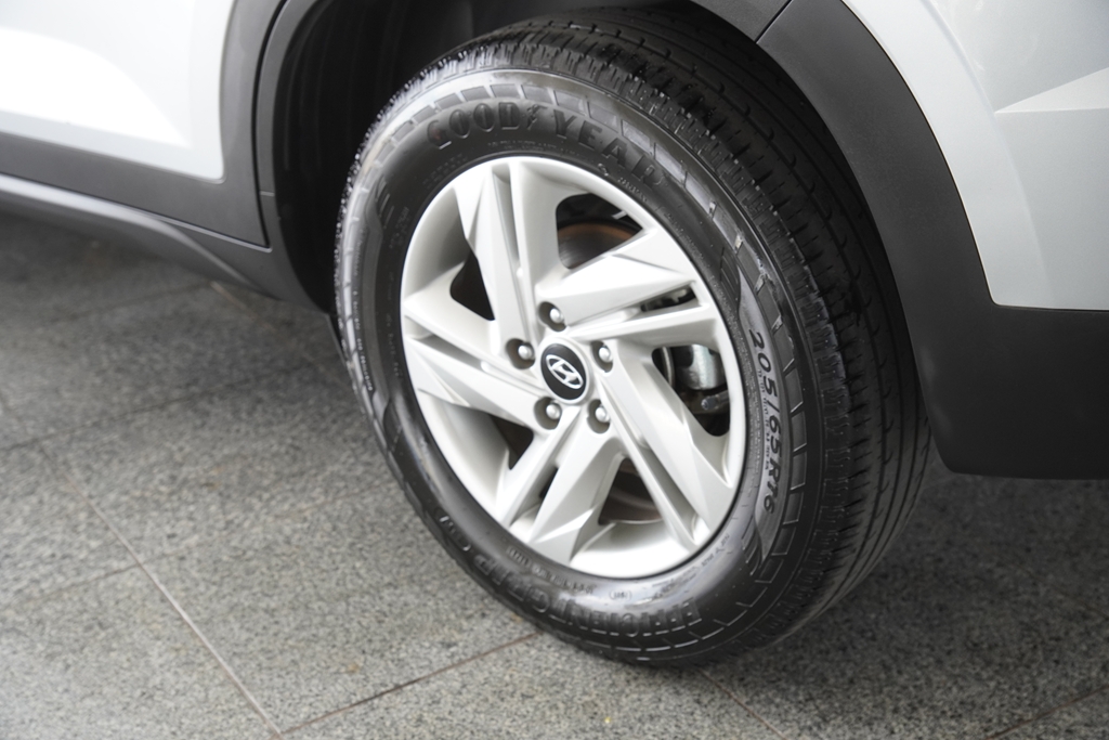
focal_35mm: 57
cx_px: 554
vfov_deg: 23.8
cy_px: 370
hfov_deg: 35.0
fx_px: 1756
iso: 500
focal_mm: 38
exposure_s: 1/160
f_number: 4
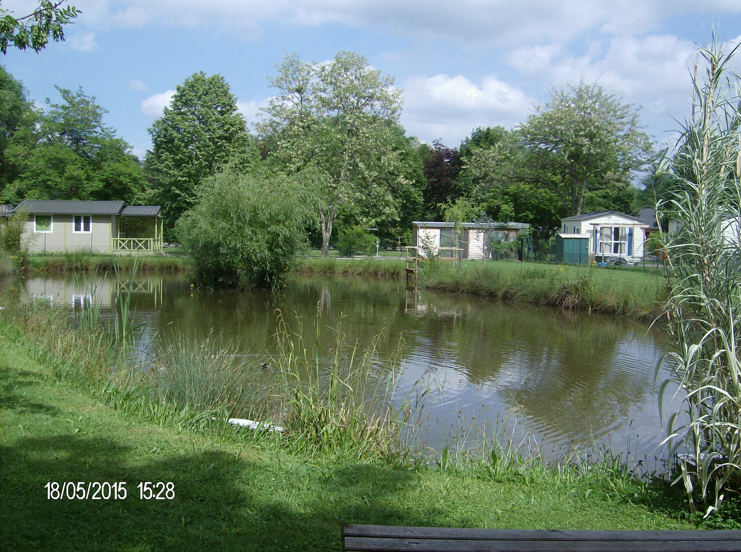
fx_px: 812
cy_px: 276
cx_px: 370
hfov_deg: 49.1
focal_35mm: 38
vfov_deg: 37.6
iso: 100
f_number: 4.8
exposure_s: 1/790
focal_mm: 6.4
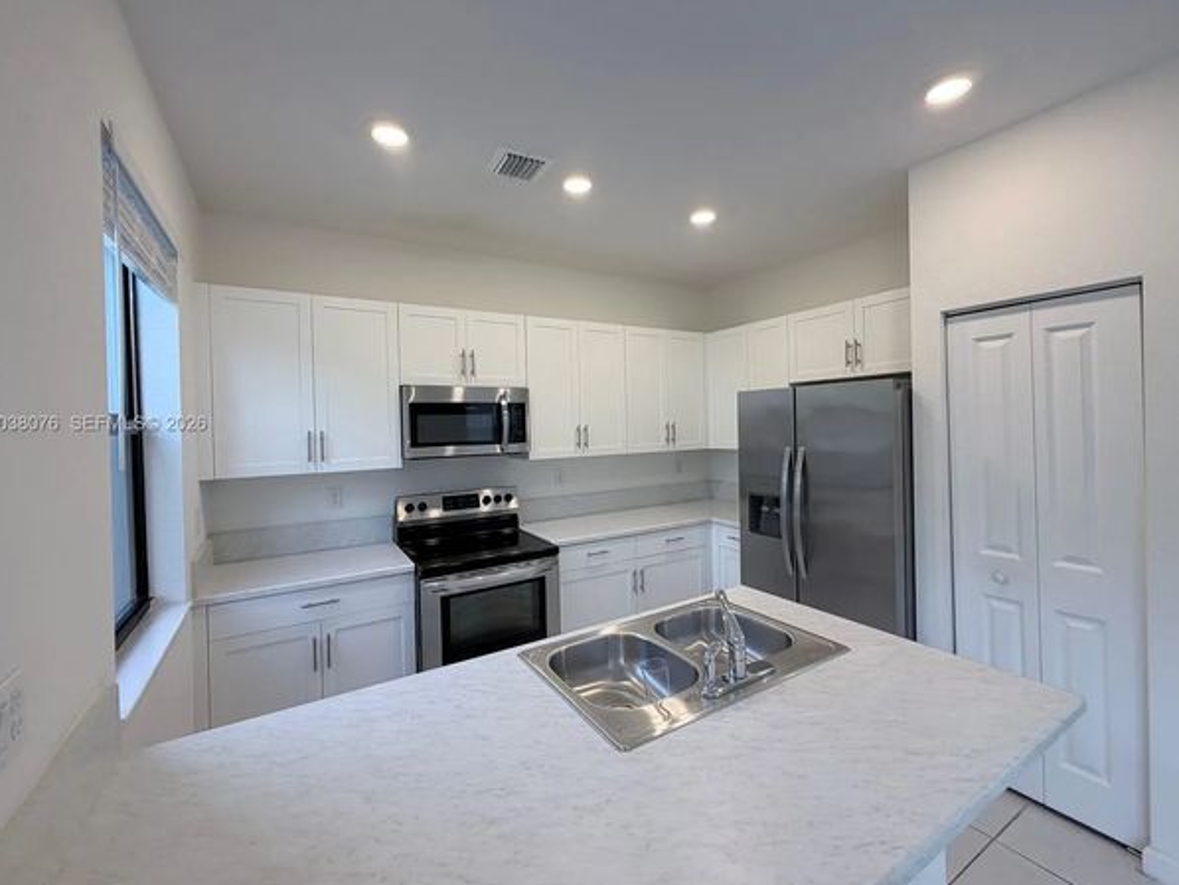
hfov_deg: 98.2
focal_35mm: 15
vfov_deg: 81.7
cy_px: 425
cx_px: 592
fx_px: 511
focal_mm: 2.22
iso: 160
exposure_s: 1/120
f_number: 2.2
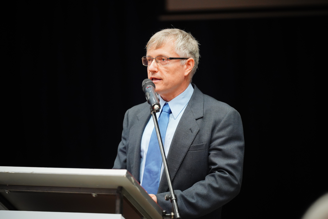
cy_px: 110
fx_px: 1640
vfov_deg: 7.6
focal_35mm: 180
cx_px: 164
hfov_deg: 11.4
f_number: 2.8
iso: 2000
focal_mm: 180
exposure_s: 1/160
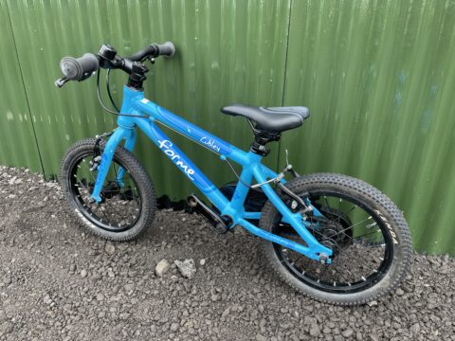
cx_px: 228
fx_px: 342
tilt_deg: -23.4
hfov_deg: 67.3
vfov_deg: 53.1
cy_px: 170
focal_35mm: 26
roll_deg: +0.3
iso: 32
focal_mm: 4.2
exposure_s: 1/121
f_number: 1.6
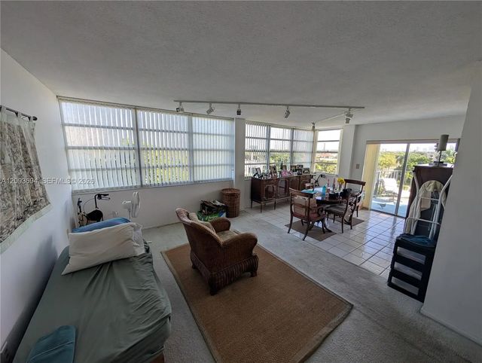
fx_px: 167
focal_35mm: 12
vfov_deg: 94.6
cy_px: 182
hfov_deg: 110.5
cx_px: 241
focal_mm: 2.02
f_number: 1.7
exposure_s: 1/472
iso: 48
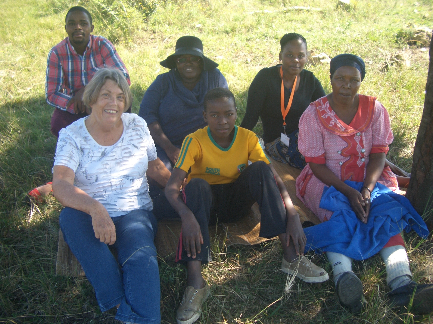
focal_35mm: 35
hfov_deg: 52.6
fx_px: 438
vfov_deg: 40.7
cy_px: 162
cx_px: 216
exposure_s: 1/160
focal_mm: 5.8
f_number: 2.6
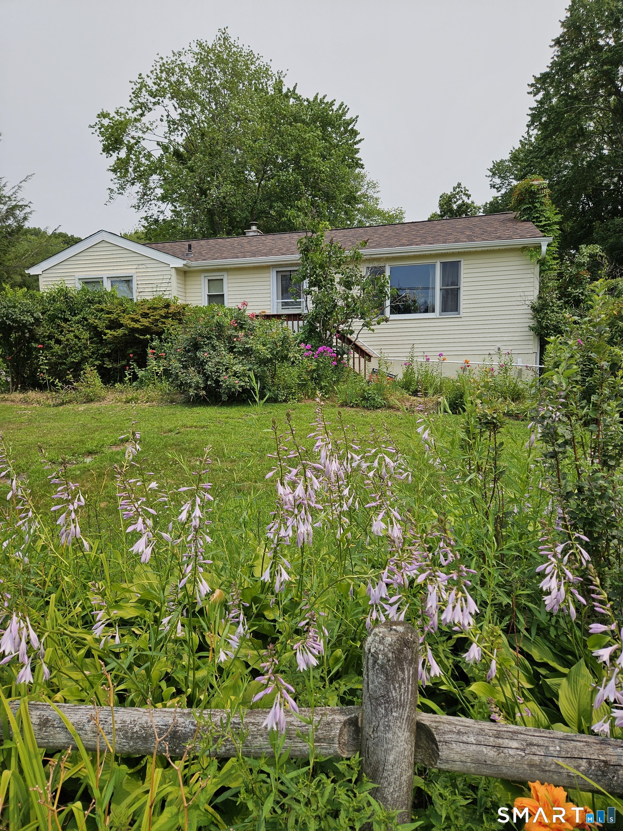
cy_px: 416
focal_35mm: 23
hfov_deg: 58.9
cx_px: 312
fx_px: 552
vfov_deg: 73.9
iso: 25
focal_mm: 5.4
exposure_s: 1/2210
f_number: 1.8
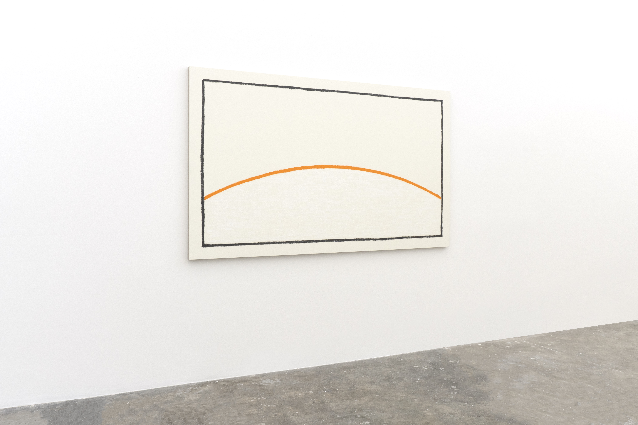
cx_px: 319
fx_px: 558
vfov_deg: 41.7
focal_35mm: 32
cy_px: 212
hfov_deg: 59.5
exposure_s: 1/8
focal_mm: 21
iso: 250
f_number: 10
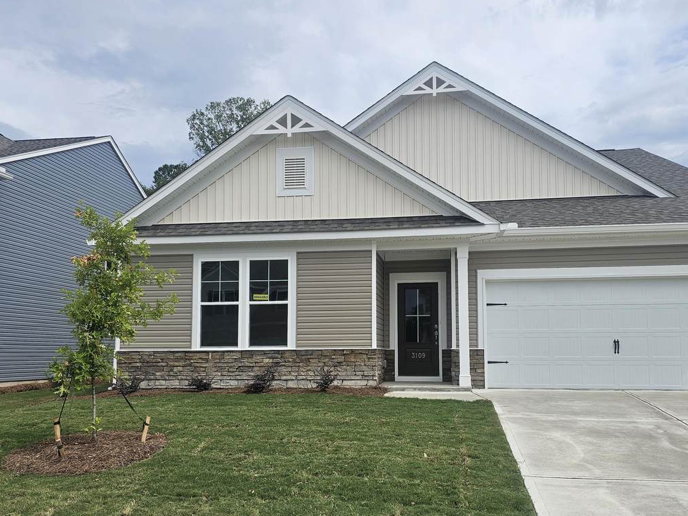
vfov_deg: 47.8
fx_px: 576
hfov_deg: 61.6
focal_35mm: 29
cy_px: 318
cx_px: 375
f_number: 1.7
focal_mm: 6.3
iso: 10
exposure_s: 1/1283
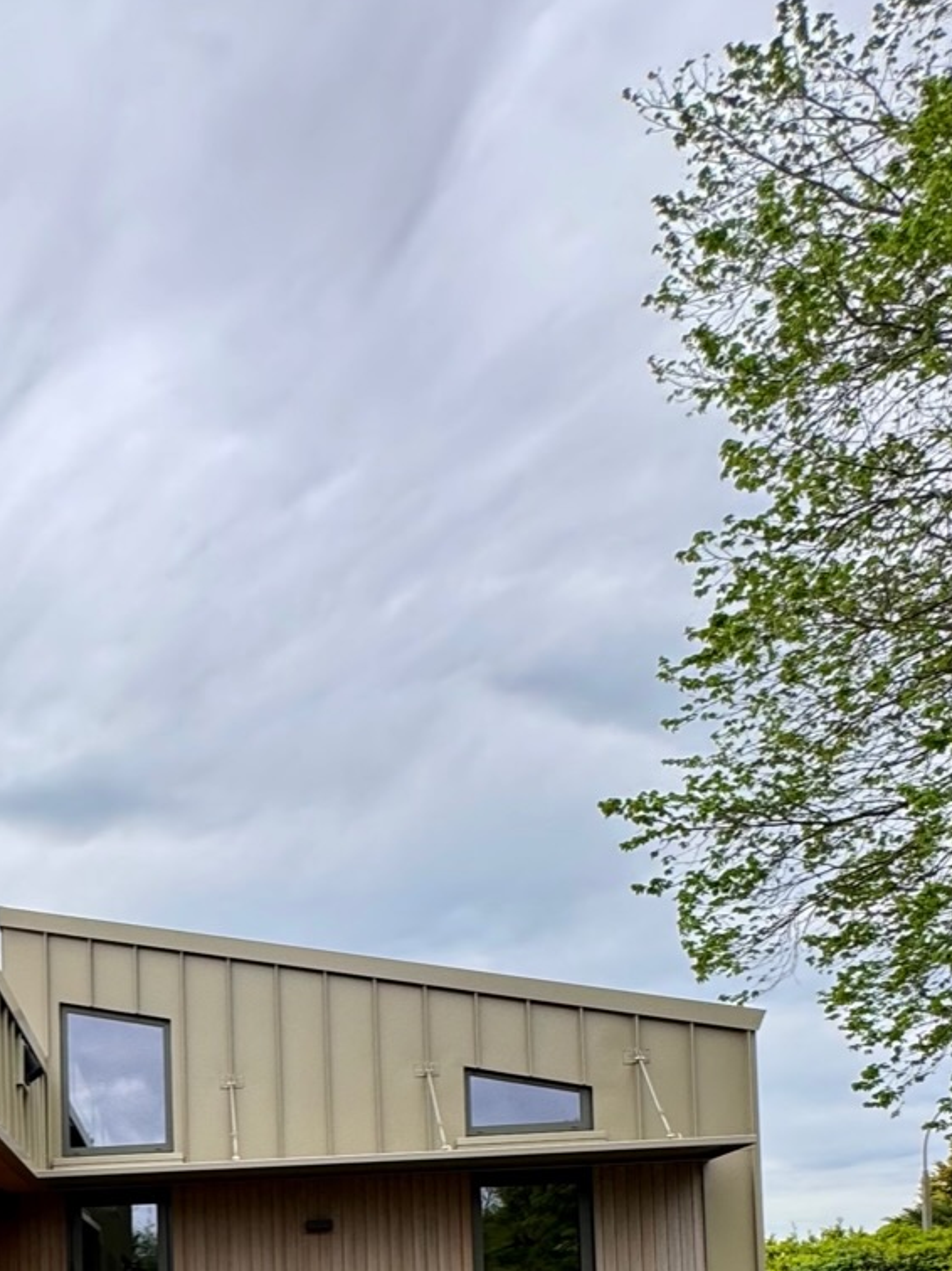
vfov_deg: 41.7
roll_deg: -0.3
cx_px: -172
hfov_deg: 31.9
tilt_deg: +5.1
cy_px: 1302
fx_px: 1394
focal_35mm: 38
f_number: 2.2
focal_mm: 2.22
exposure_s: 1/294
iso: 40
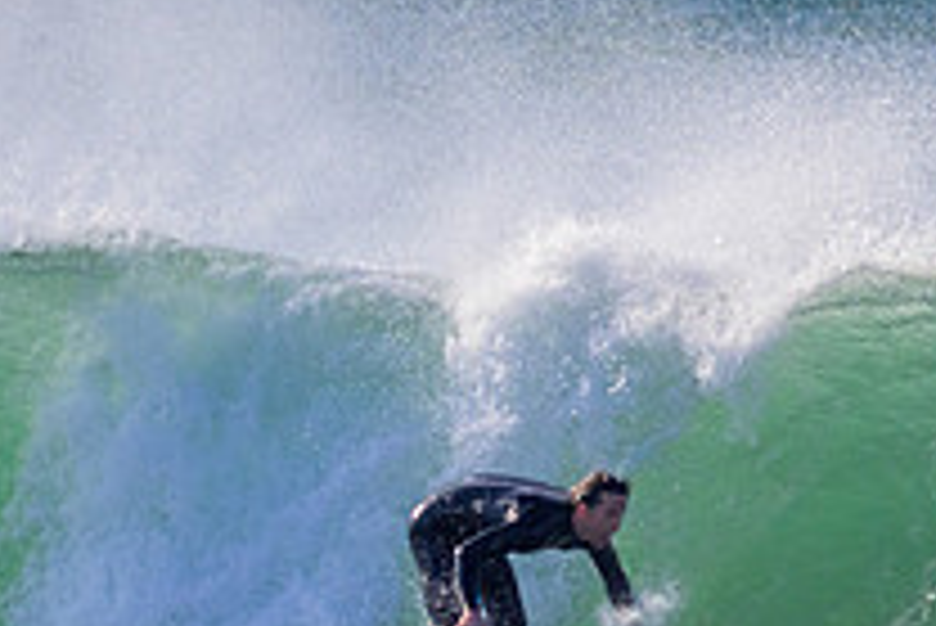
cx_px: 184
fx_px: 57966
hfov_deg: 0.9
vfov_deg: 0.6
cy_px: 826
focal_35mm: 2228
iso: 1250
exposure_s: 1/2000
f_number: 11
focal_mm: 800
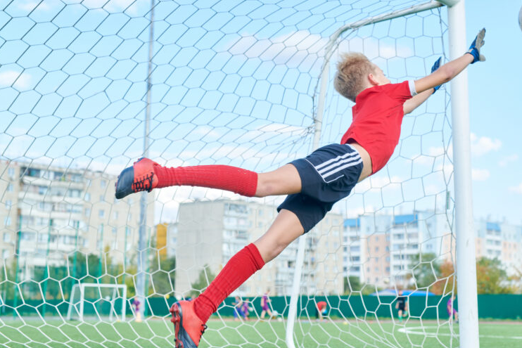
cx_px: 333
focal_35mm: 69
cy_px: 116
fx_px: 1001
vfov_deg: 19.7
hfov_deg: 29.1
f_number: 4.5
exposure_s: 1/500
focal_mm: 50
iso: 250
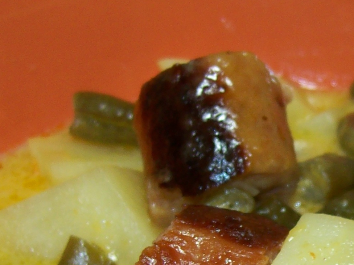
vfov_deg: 13.9
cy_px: 249
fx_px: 1074
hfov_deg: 18.4
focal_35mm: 105
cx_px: 328
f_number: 2.7
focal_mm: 6
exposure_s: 1/64
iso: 80
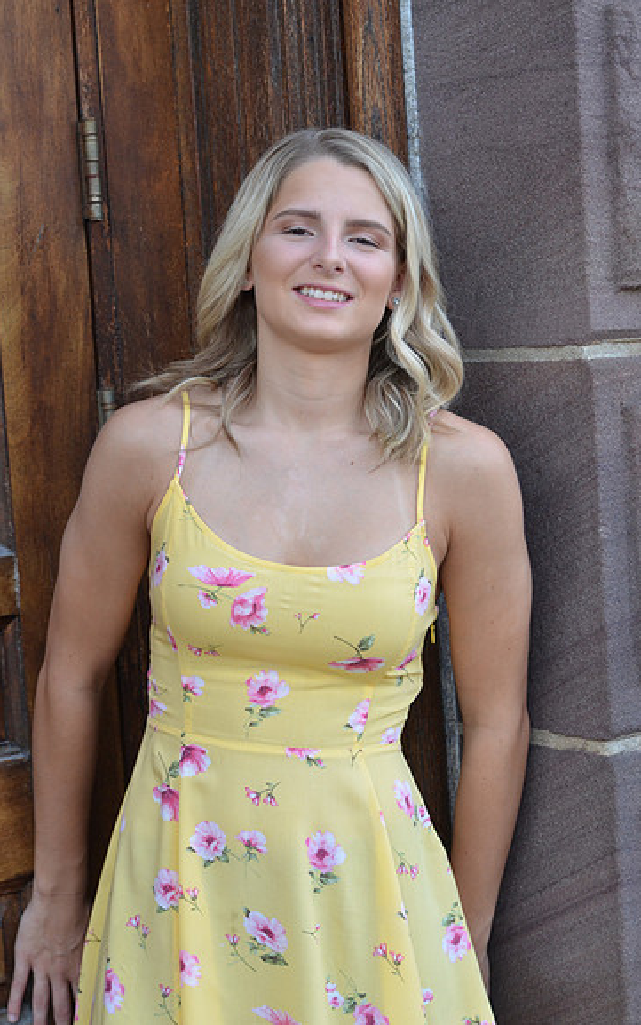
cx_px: 337
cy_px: 512
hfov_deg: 14.2
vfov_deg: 22.5
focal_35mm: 92
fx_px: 2570
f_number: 5
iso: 800
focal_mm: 60
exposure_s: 1/400
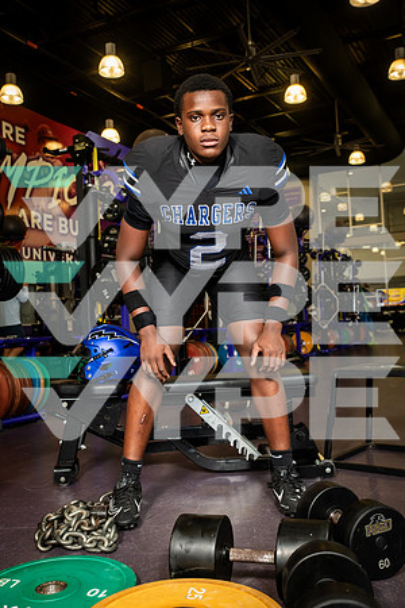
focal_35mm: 36
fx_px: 607
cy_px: 304
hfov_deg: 36.9
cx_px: 202
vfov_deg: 53.1
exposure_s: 1/250
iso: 500
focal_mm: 36
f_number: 5.6
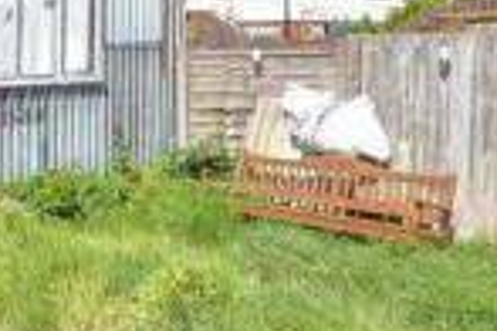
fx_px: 925
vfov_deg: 19.8
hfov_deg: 28.9
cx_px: 52
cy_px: 8
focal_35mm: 67
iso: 320
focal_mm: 10
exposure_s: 1/400
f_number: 8
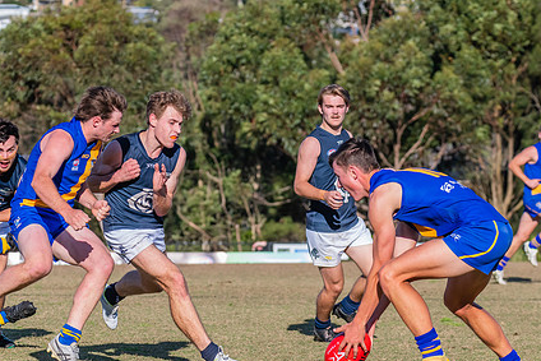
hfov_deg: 8.4
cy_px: 206
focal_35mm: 246
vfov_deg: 5.6
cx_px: 218
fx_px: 3698
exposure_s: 1/2000
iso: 800
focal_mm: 180
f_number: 8
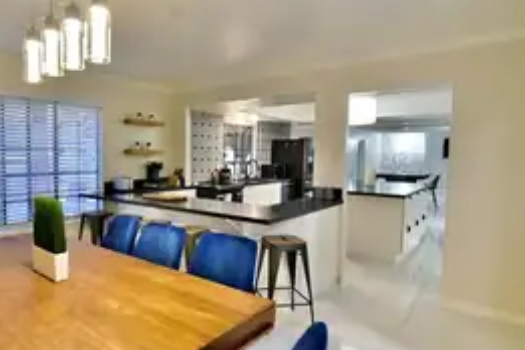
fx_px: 335
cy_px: 180
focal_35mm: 23
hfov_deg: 74.5
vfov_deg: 55.1
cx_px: 191
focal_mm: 15
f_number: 2.8
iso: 3200
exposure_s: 1/60
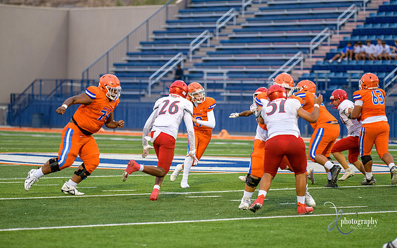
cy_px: 119
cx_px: 198
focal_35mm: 174
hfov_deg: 12.0
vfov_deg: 7.5
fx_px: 1882
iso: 1400
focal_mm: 170
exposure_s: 1/1000
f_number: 2.8
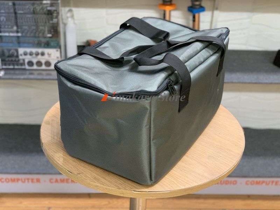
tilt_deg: -27.7
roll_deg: -3.1
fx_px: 421
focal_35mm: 52
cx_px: 140
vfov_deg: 28.0
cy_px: 105
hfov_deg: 36.8
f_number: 2.4
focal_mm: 6
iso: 400
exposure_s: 1/54
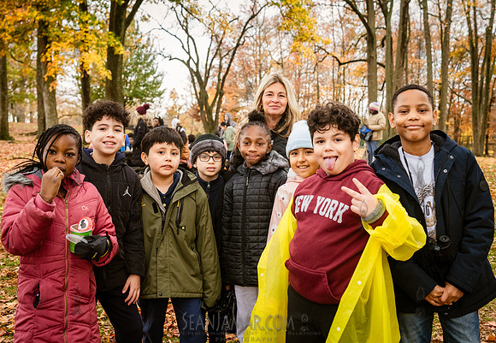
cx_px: 249
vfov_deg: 35.2
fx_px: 540
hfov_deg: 49.3
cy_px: 158
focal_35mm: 39
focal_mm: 35
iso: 4000
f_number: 4
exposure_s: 1/200
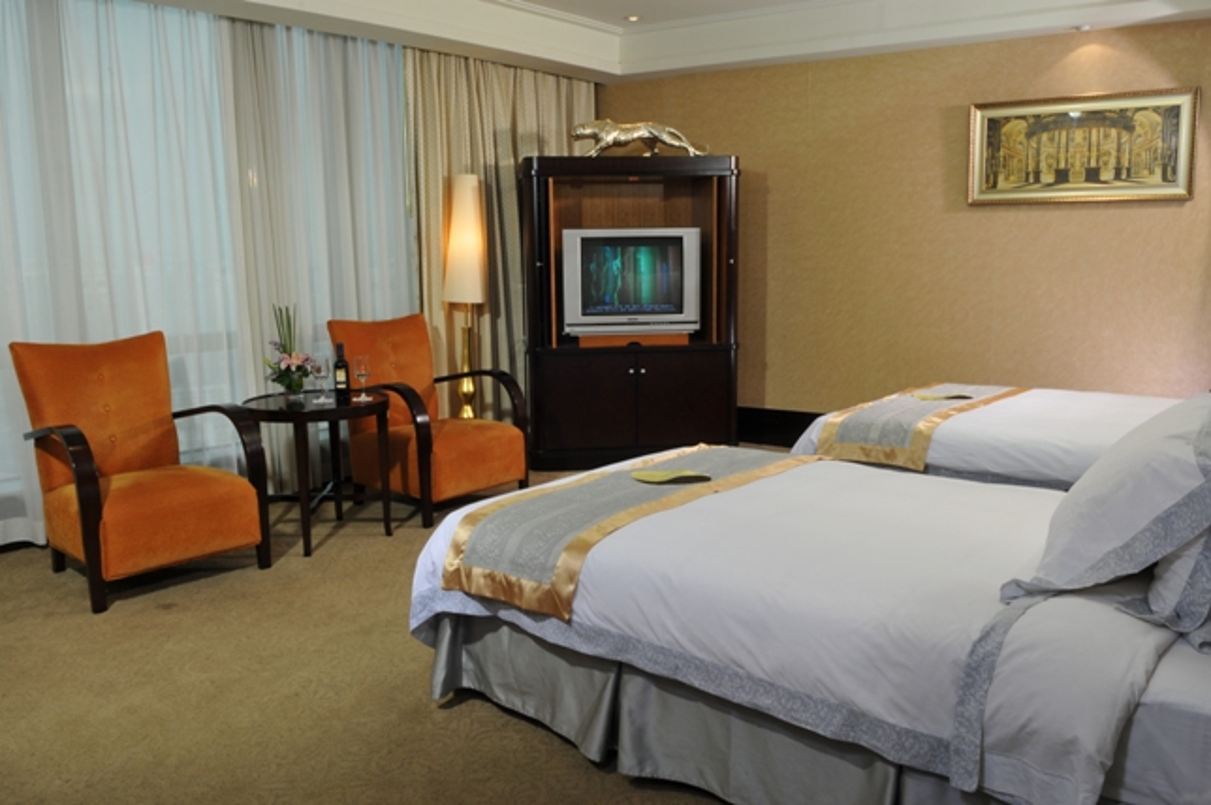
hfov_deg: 62.0
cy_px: 402
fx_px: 1008
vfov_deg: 43.5
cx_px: 606
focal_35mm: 30
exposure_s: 1/4
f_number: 16
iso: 200
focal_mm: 20
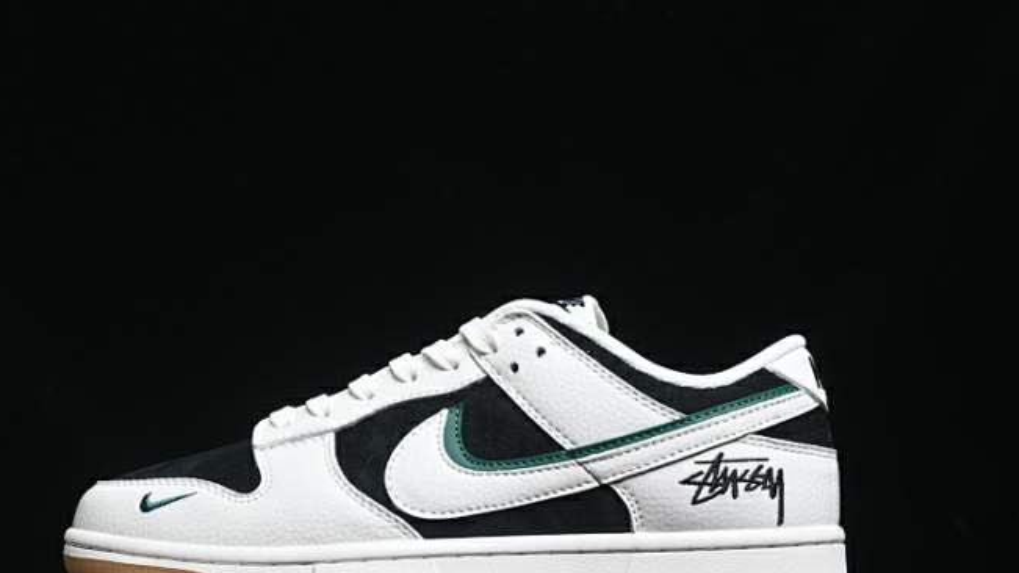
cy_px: 379
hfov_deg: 24.2
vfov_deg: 13.7
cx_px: 455
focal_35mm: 88
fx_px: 2377
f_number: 6.3
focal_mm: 50
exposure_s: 1/60
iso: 160
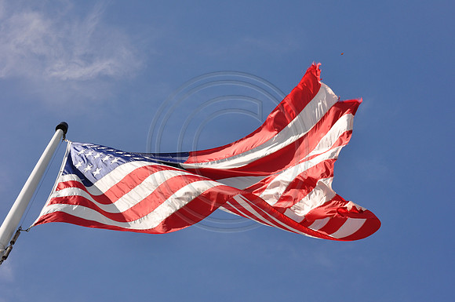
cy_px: 151
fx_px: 1325
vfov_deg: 13.0
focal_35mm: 105
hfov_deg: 19.5
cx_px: 228
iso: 200
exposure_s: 1/400
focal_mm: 70
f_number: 10
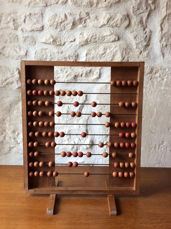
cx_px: 86
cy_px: 114
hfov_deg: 44.1
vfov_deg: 56.9
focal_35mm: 32
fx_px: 211
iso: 50
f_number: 2.4
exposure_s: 1/25
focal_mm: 3.3
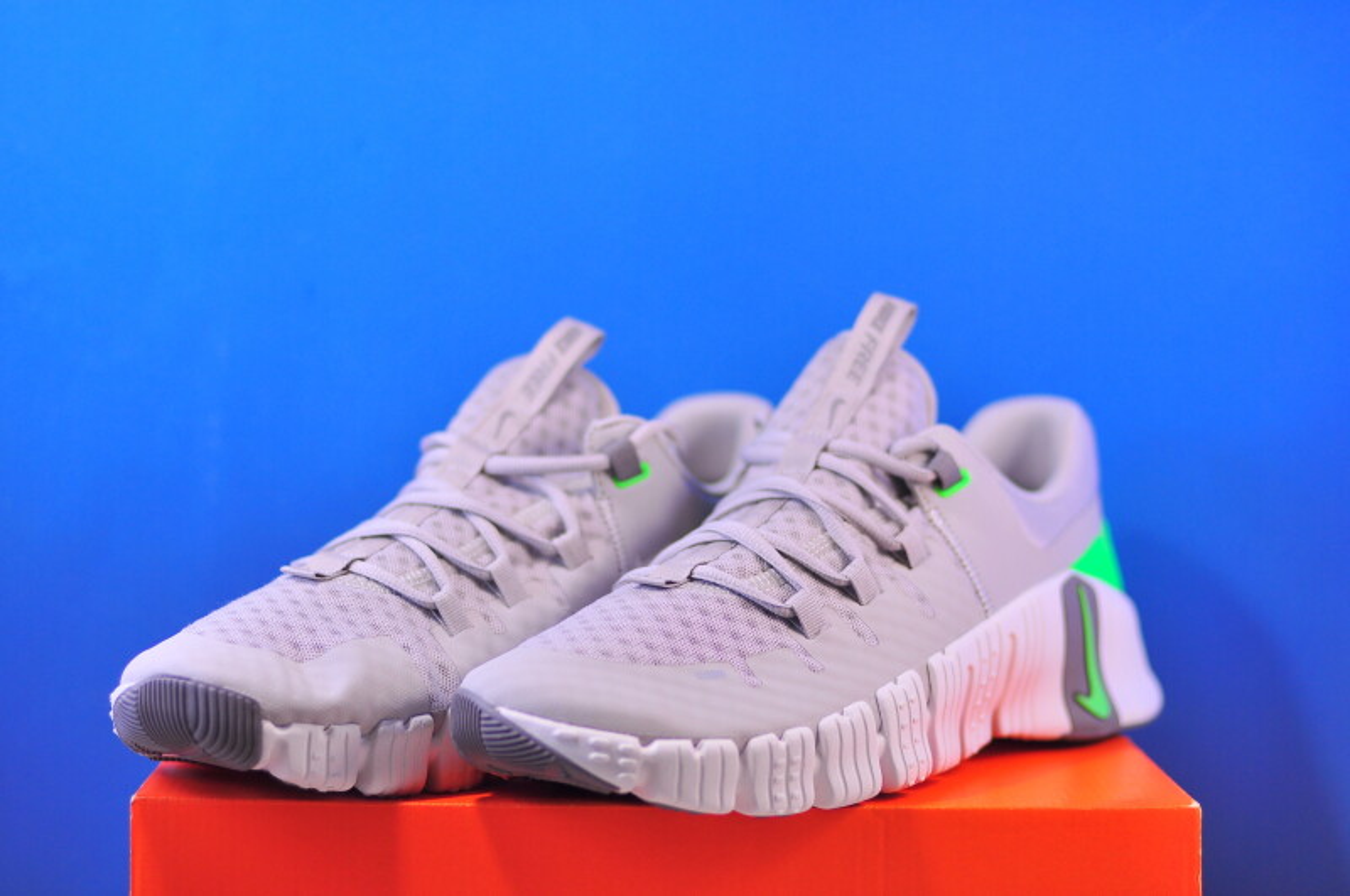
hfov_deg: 27.0
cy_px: 448
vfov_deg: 18.1
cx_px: 675
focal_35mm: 75
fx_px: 2808
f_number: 2
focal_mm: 50
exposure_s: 1/320
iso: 250
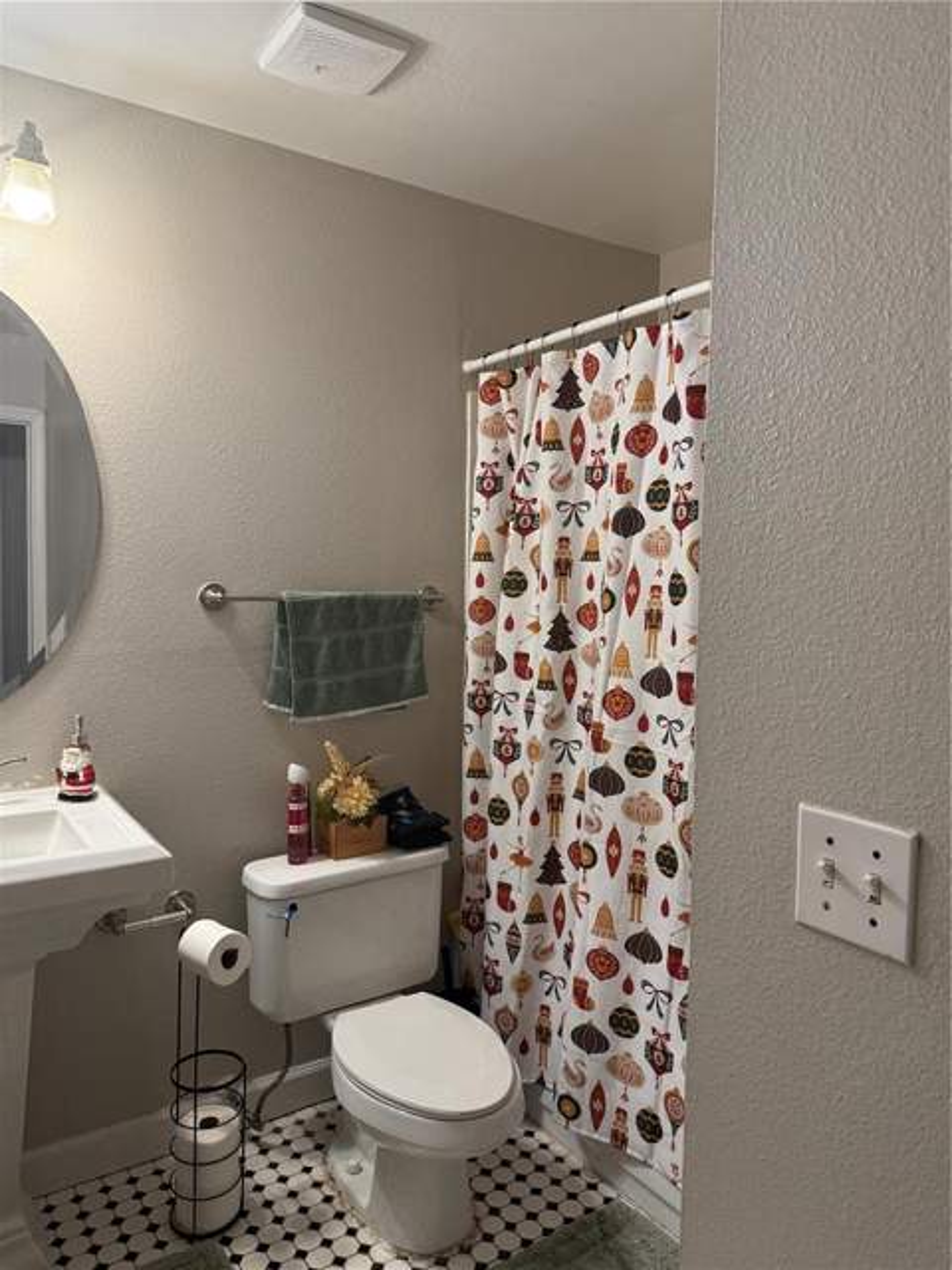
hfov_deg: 56.8
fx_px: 880
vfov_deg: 71.6
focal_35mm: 24
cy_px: 635
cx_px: 476
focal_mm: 6.76
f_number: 1.78
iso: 320
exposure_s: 1/120
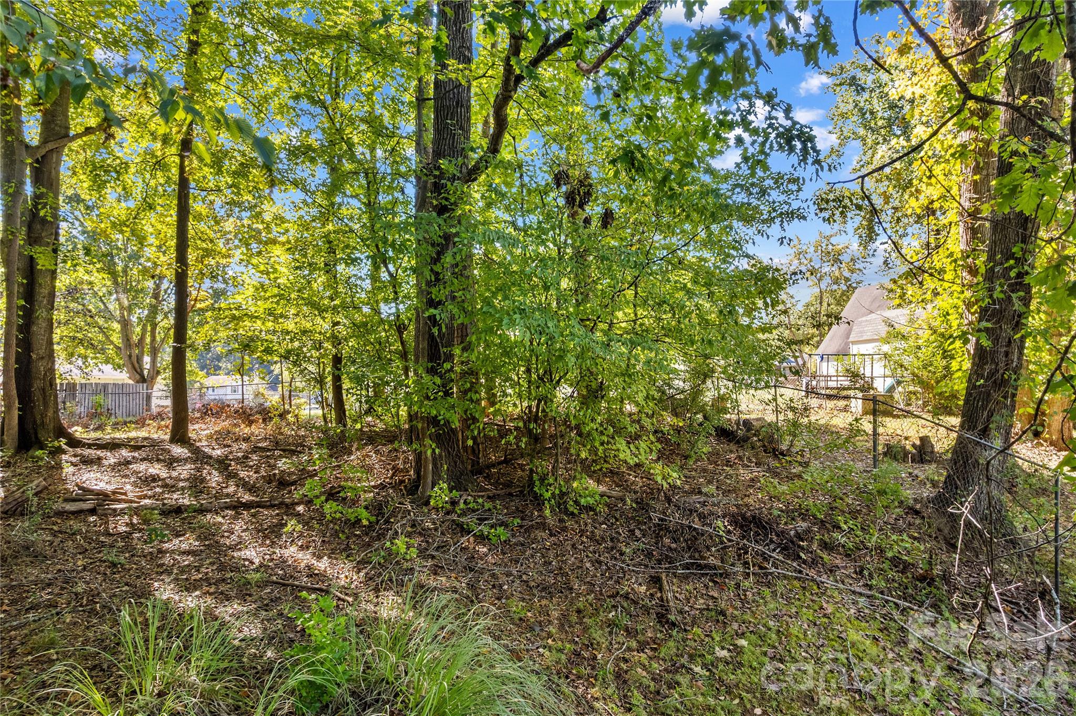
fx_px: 657
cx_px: 538
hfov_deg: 78.6
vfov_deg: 57.2
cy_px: 358
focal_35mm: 22
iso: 100
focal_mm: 8.38
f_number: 2.8
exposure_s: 1/90
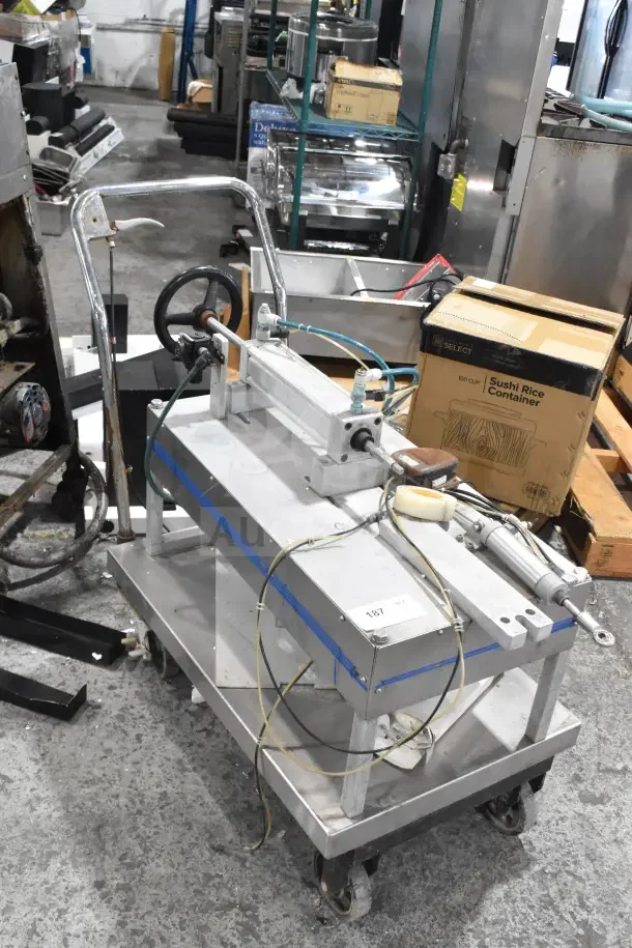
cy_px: 474
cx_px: 316
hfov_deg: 35.5
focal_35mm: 38
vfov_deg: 51.3
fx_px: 987
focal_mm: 25
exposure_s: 1/250
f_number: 8
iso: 6400
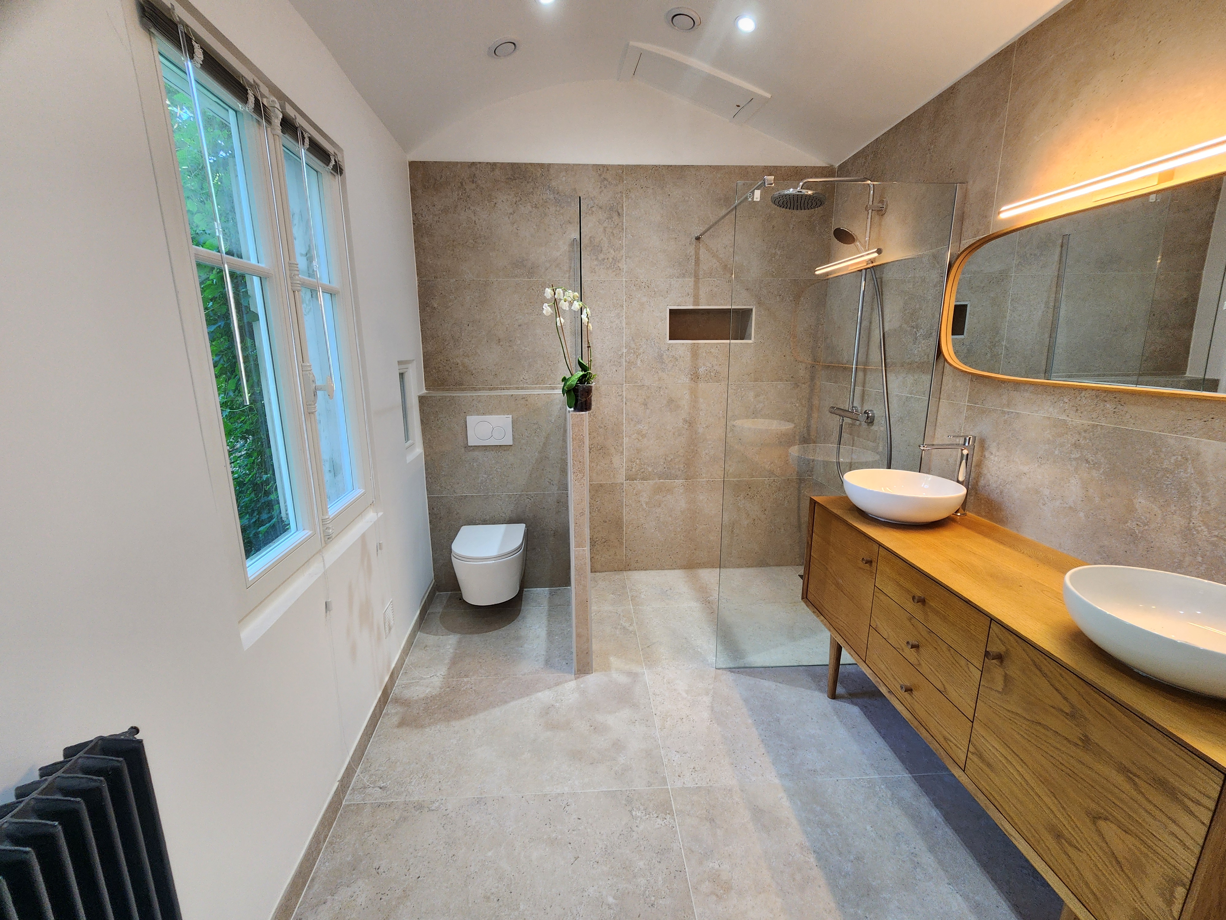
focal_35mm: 13
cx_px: 613
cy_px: 460
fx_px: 460
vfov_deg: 89.9
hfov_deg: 106.2
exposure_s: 1/50
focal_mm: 2.2
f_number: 2.2
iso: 125
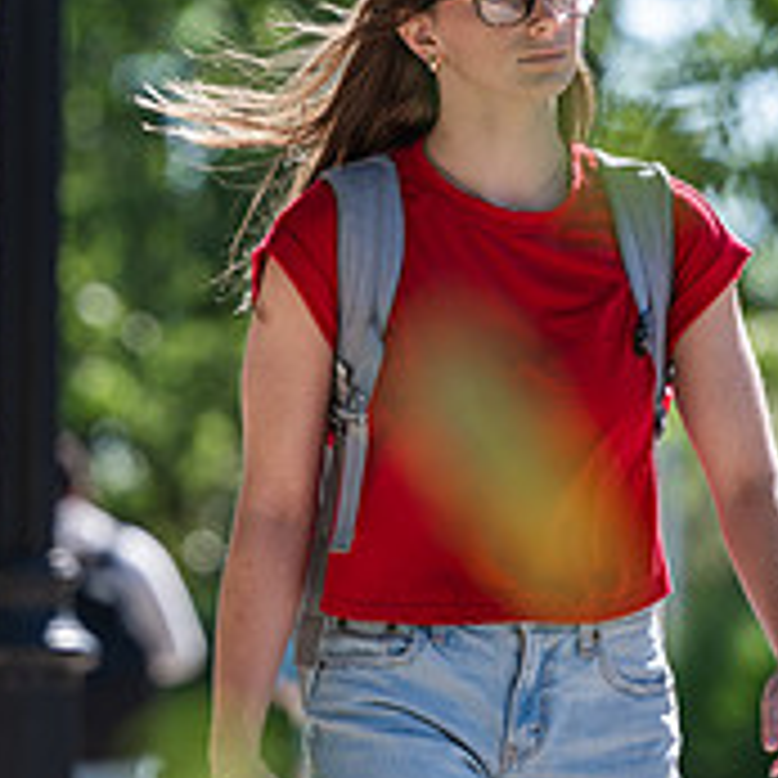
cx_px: 742
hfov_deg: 4.1
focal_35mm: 428
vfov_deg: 4.1
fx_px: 10883
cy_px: 133
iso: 64
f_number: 3.2
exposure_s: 1/400
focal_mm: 150
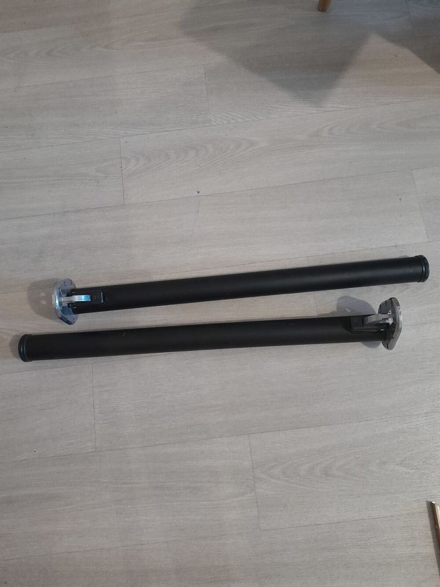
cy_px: 294
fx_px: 458
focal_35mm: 27
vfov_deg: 65.3
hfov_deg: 51.4
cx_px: 220
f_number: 1.8
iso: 500
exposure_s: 1/33
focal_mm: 4
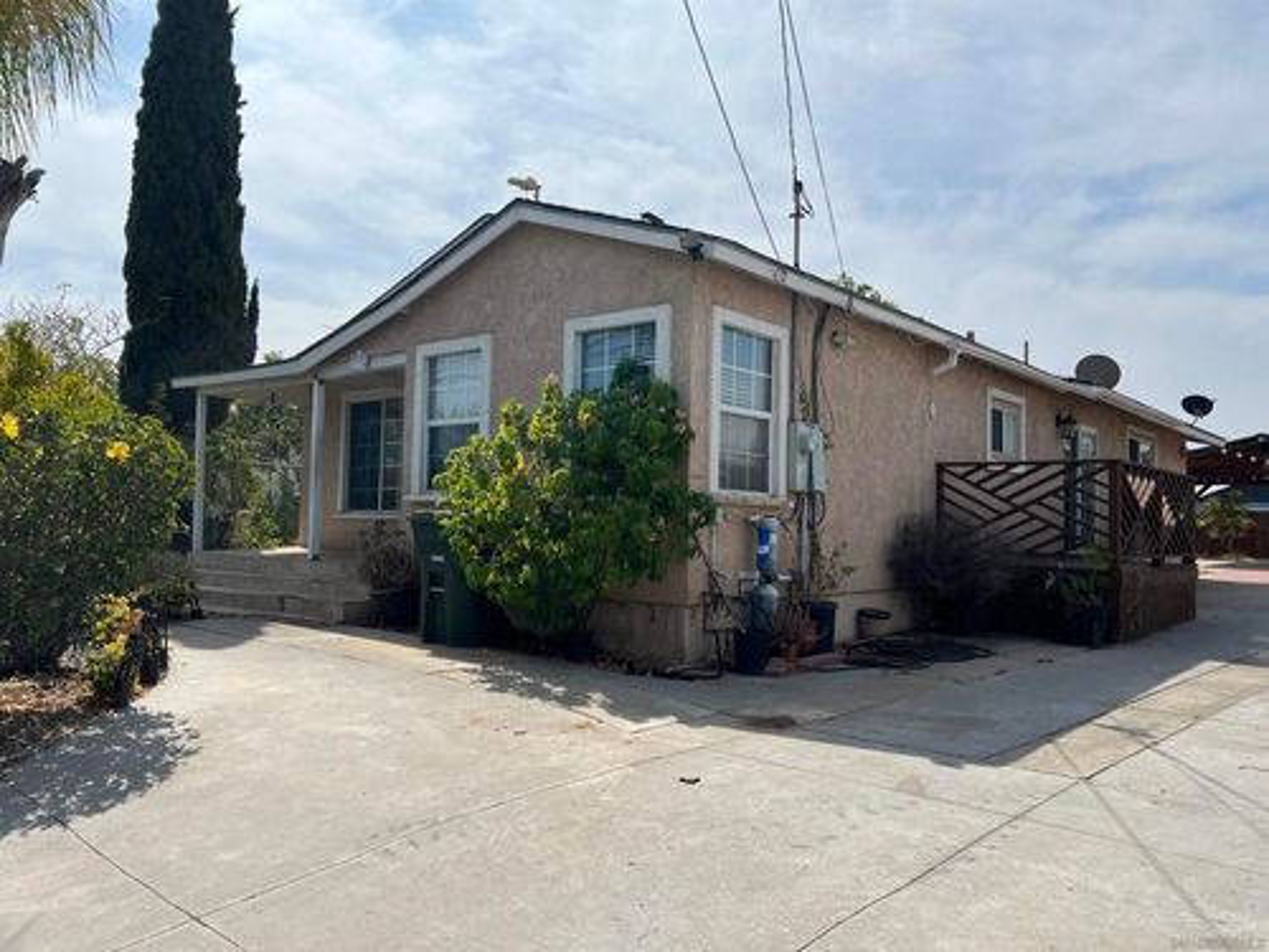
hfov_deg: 67.3
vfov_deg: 53.1
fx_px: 953
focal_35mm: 26
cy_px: 476
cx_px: 634
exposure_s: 1/6993
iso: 50
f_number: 1.5
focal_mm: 5.7
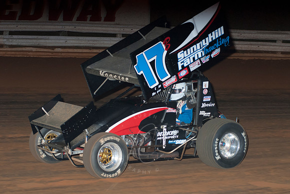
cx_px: 145
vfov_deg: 11.4
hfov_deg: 17.0
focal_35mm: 120
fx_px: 968
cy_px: 97
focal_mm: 80
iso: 400
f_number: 4.5
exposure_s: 1/400
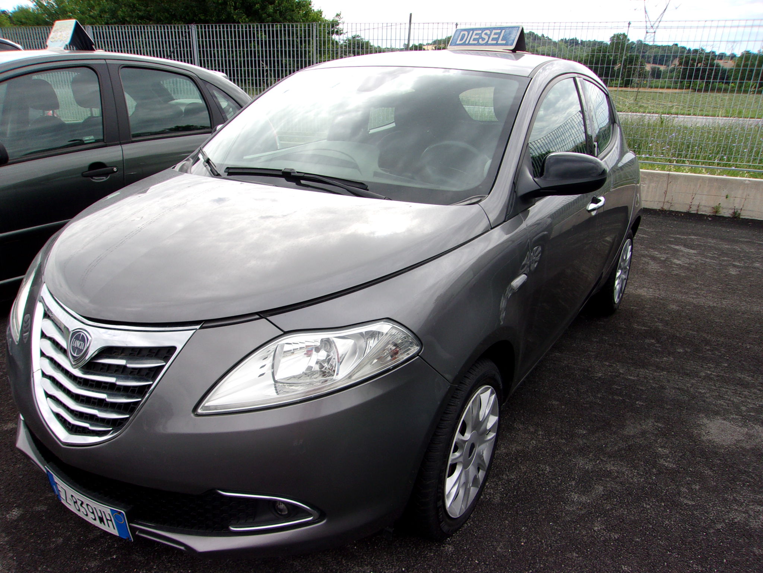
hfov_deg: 65.3
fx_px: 595
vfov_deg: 51.4
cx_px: 382
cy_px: 286
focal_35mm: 27
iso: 80
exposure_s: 1/56
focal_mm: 4.9
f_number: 10.4
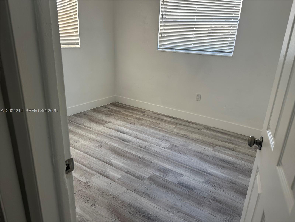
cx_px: 148
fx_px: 205
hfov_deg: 71.6
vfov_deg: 56.8
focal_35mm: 24
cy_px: 111
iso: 80
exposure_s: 1/121
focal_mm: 6.86
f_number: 1.78
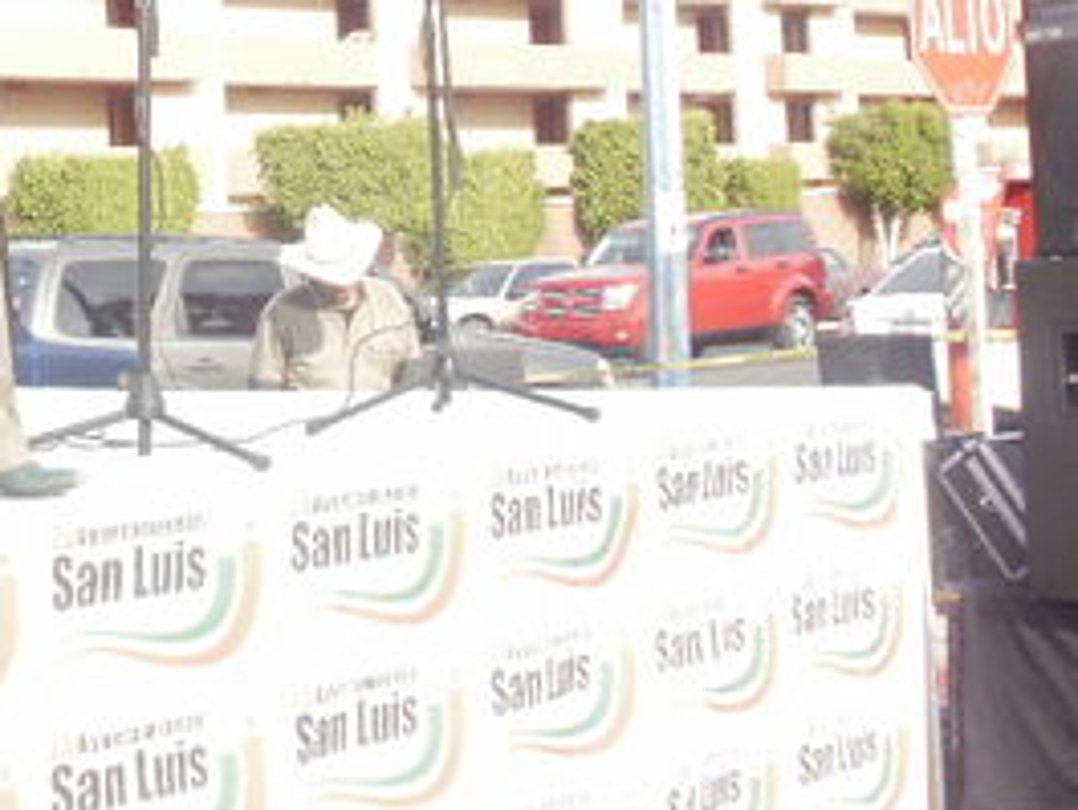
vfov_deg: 16.4
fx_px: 2711
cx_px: -207
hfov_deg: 21.0
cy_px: -130
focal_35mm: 87
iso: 100
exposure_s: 1/100
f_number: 5.6
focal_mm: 6.3
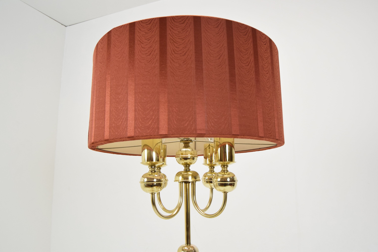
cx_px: 189
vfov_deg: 48.0
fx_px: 284
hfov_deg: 67.3
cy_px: 126
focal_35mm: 27
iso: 1600
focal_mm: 18
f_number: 6.3
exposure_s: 1/160
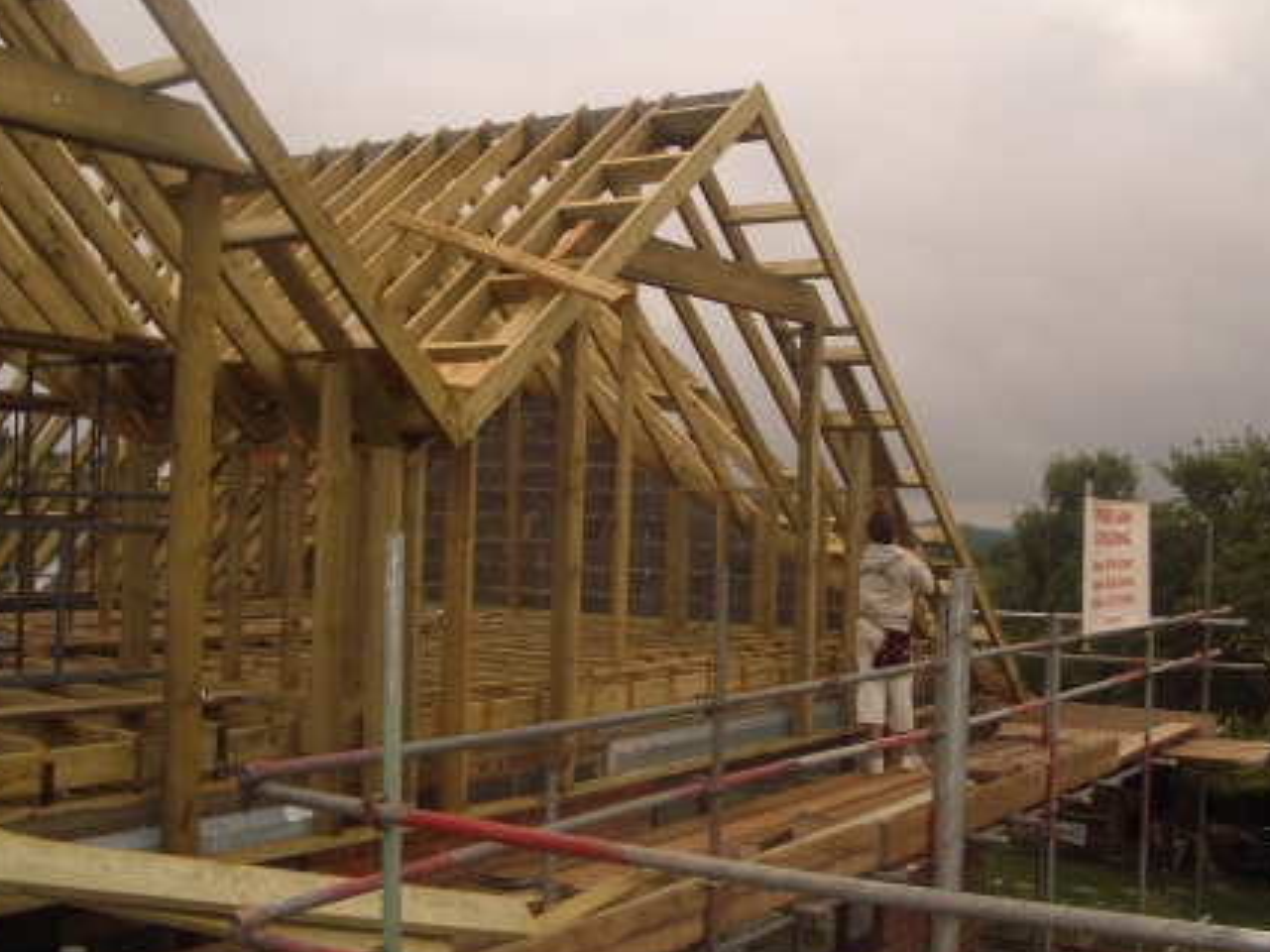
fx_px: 1540
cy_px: 443
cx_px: 717
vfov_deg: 34.3
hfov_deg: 44.7
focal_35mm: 42
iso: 100
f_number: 4.3
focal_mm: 5.8
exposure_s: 1/1000
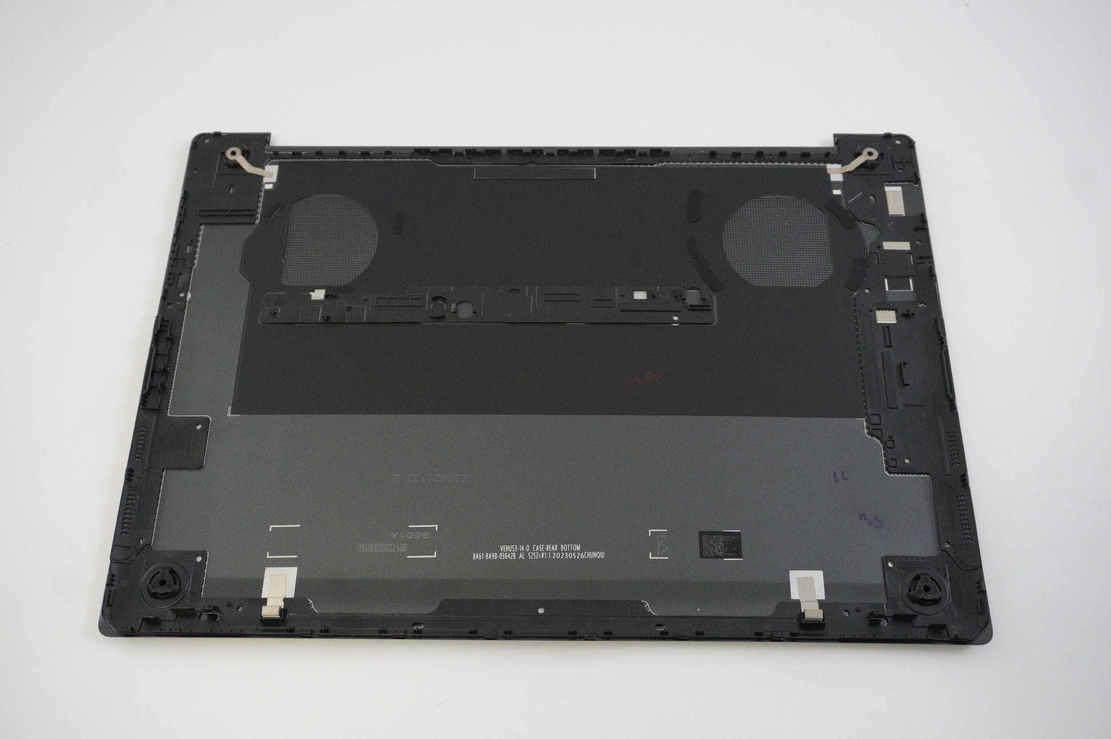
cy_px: 370
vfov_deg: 35.4
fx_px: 1156
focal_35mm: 38
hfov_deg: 51.3
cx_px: 556
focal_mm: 25
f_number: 5.6
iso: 5000
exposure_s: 1/320
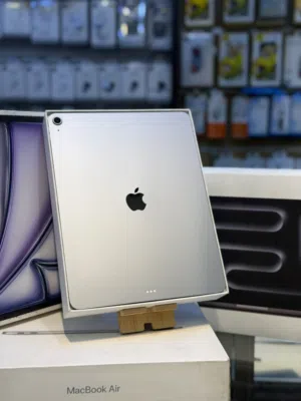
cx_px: 150
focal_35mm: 48
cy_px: 200
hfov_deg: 30.3
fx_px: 557
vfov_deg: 39.7
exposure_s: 1/513
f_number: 1.78
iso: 64
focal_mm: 6.76
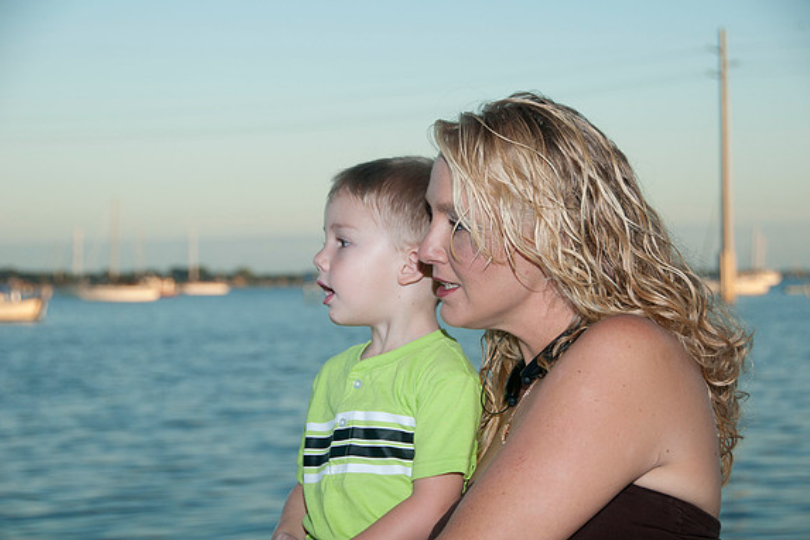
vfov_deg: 14.6
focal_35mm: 94
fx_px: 2115
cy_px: 269
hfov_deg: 21.7
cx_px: 407
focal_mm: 62
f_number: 5.6
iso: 100
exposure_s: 1/250
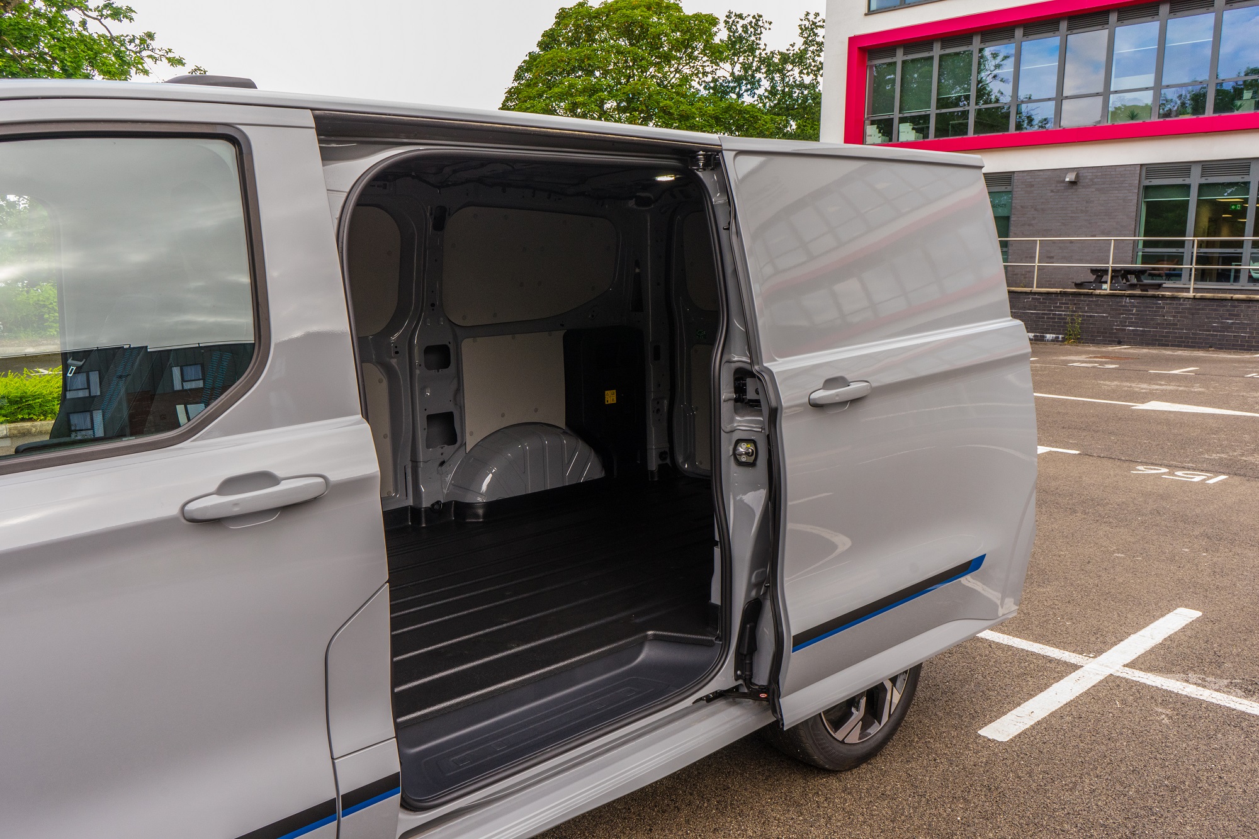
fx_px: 979
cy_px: 420
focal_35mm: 28
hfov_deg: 65.5
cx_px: 630
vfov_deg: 46.4
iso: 1250
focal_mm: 28
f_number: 11
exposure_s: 1/125
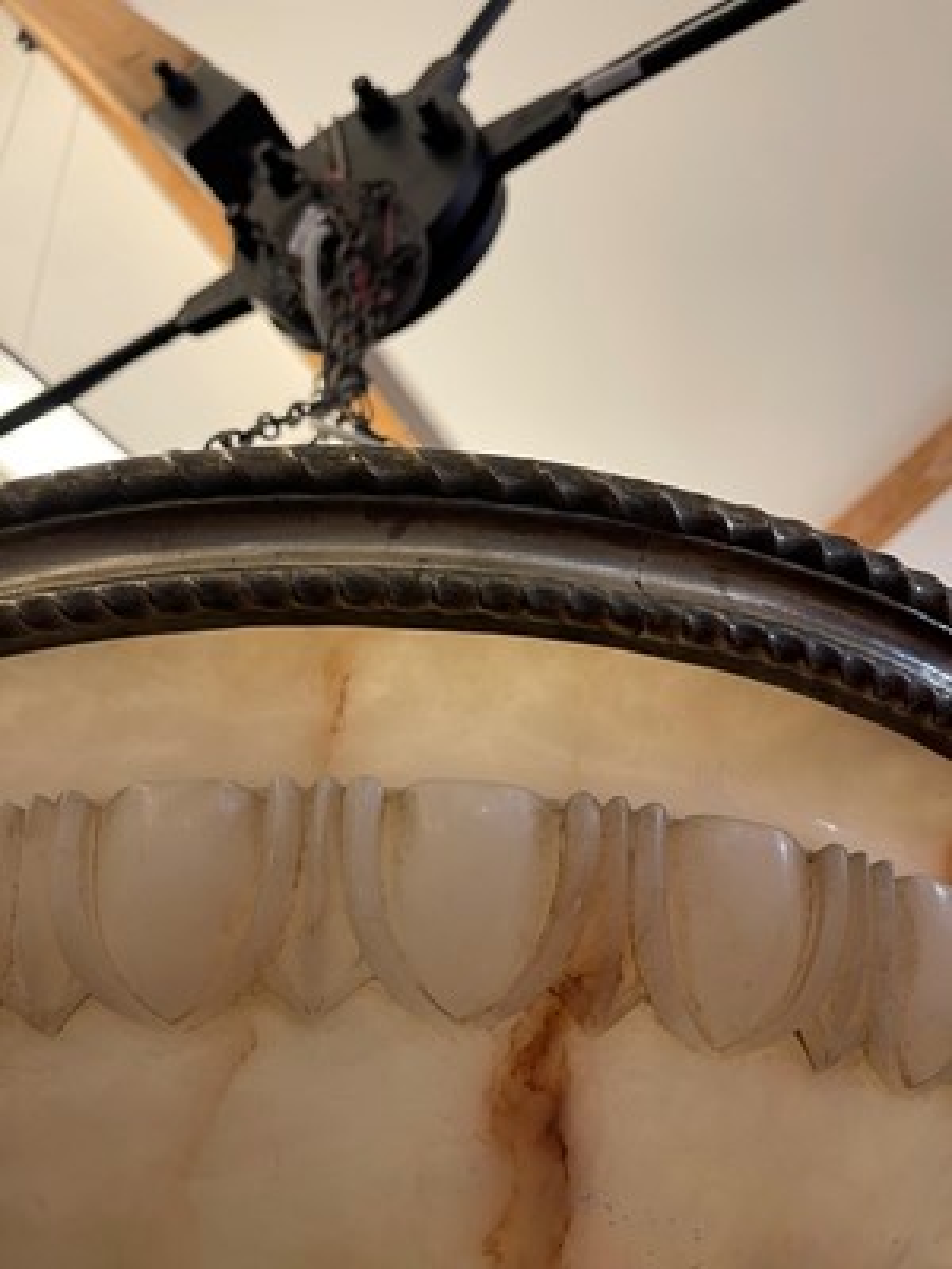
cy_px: 634
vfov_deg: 69.4
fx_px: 917
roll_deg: +8.5
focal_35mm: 25
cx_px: 476
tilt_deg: +35.4
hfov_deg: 54.9
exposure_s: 1/50
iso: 64
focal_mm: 5.1
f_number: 1.6
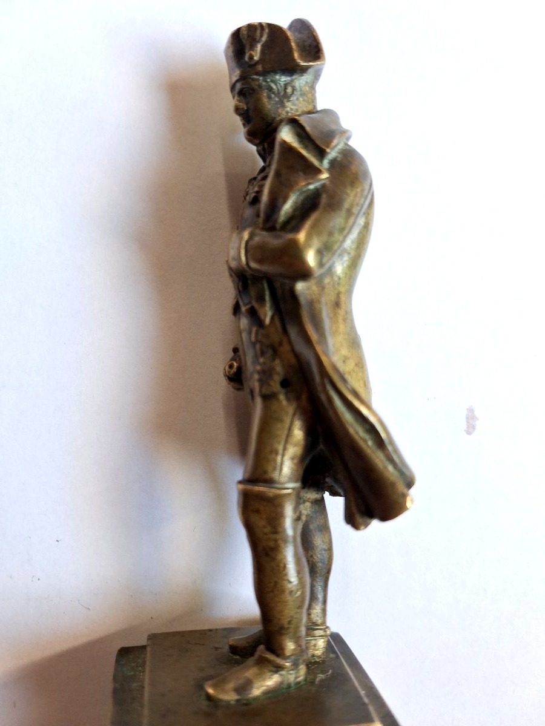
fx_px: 567
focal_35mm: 27
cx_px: 272
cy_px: 363
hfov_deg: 51.4
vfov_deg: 65.3
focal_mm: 4
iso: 200
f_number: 1.8
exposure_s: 1/120
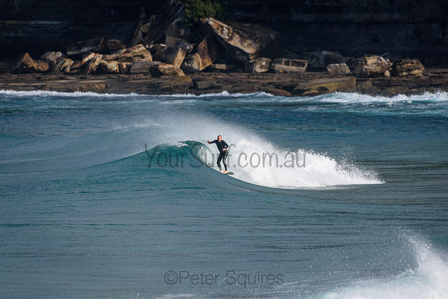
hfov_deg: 2.7
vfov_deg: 1.8
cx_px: 224
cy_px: 150
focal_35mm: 750
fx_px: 9335
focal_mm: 500
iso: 250
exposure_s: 1/2000
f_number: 5.6
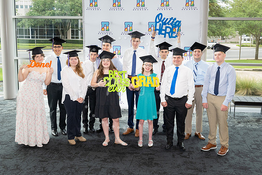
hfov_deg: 49.5
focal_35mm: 39
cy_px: 73
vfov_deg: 34.1
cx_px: 142
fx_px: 284
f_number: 5.6
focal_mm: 28
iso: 640
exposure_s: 1/200
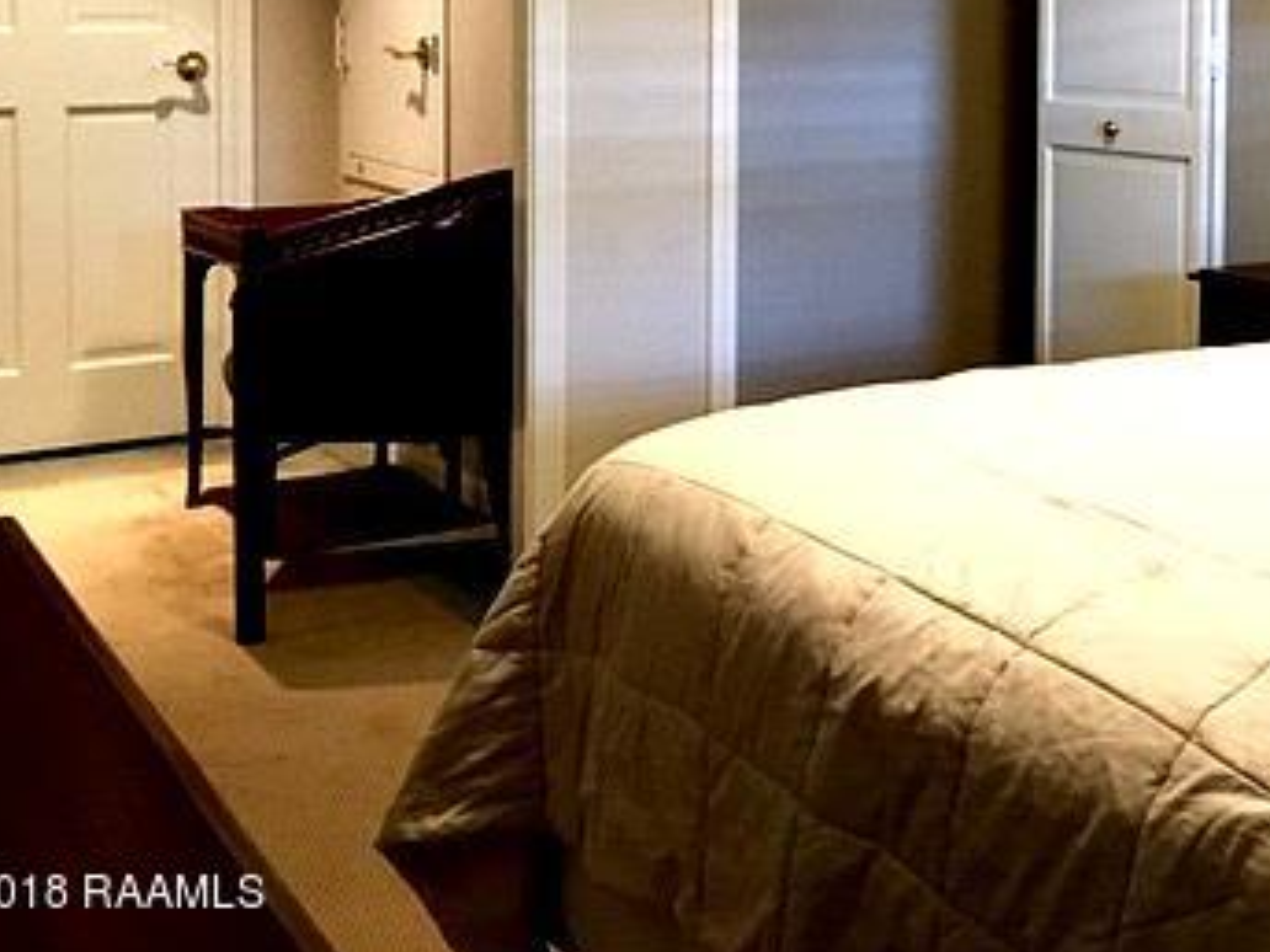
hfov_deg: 34.0
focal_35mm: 54
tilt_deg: -4.0
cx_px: 1093
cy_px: 81
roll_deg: -1.4
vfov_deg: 26.1
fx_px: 1981
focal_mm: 4.15
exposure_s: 1/15
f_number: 2.2
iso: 200
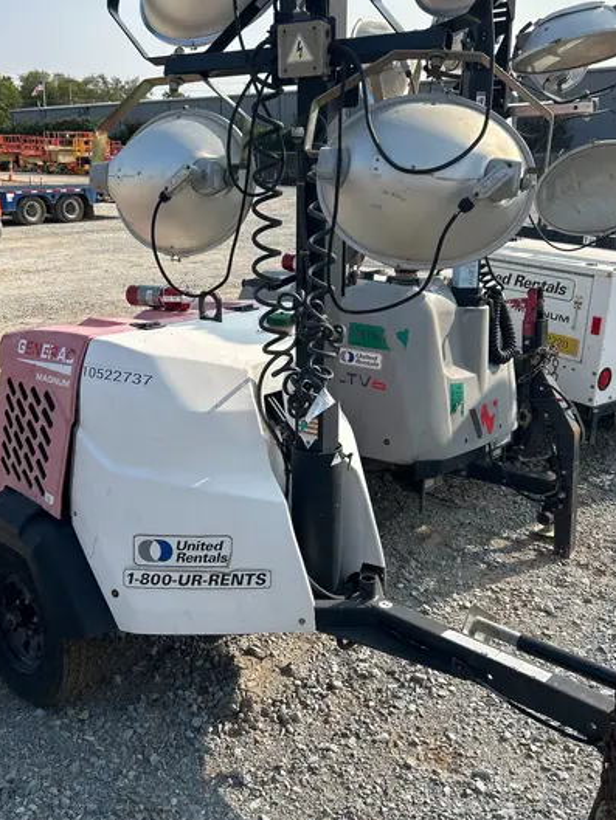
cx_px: 262
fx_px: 854
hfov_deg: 39.6
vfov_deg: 51.3
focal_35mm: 36
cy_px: 370
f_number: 1.5
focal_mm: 5.7
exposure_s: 1/3165
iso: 50
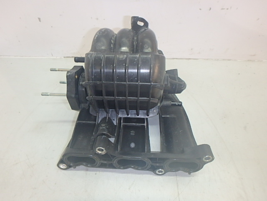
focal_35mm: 21
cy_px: 100
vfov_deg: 63.4
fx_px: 162
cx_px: 134
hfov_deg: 79.0
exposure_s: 1/30
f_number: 3.5
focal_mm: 3.7
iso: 250
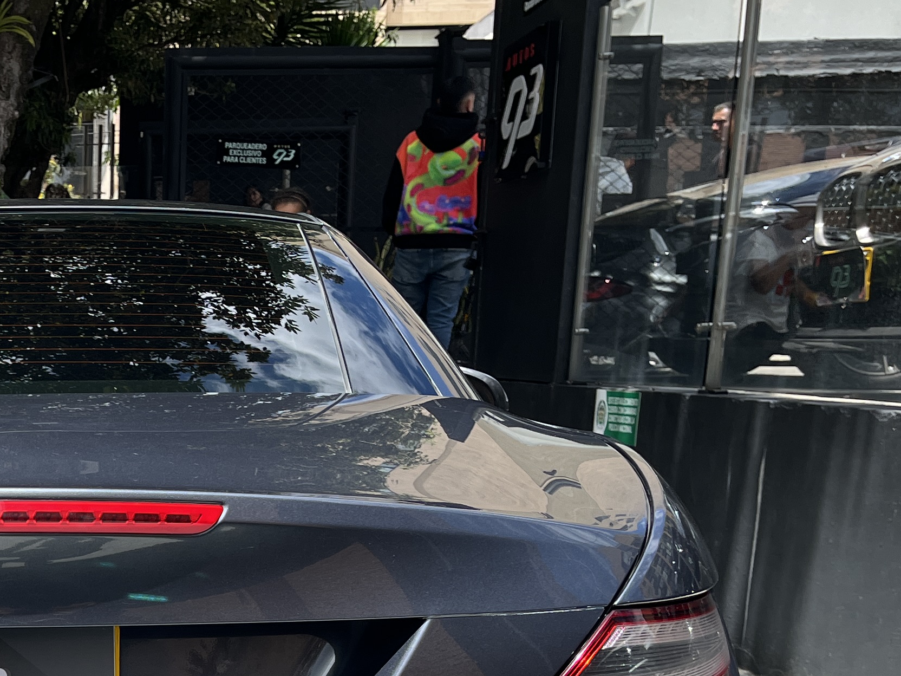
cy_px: 696
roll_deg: +0.1
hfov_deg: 28.4
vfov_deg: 22.3
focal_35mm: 63
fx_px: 1640
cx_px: -43
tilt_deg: -12.6
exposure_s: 1/1600
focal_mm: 5.1
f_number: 1.6
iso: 50
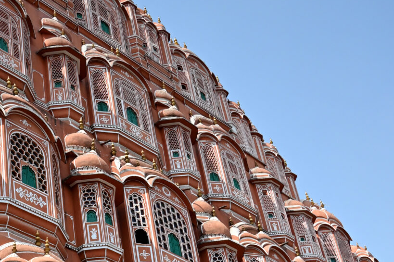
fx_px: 820
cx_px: 42
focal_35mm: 75
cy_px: 226
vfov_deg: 17.9
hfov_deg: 26.2
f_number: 4
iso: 800
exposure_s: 1/6400
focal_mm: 24
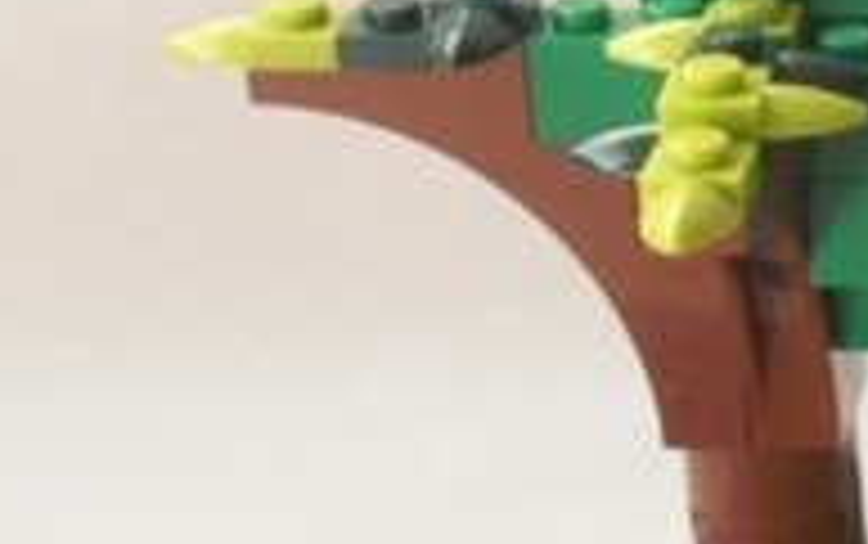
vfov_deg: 7.2
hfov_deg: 10.6
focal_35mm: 183
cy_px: 555
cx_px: 1682
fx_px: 4333
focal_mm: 6.61
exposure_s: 1/40
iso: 100
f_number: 3.9
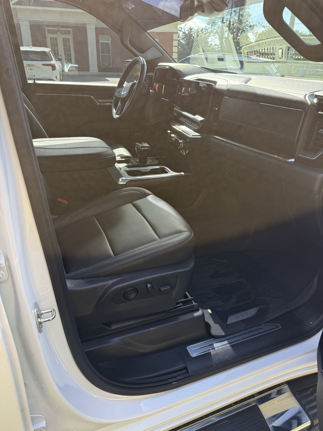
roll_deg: -1.3
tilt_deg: -24.8
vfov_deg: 71.6
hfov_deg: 56.8
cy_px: 216
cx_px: 162
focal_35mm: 24
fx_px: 299
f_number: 1.78
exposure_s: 1/435
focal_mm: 6.76
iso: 100
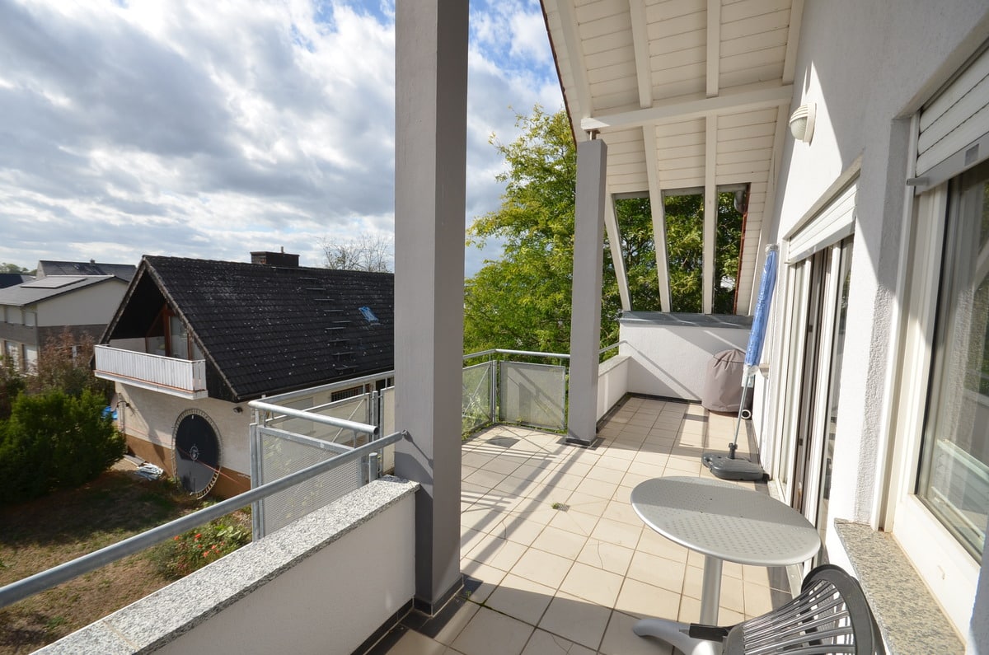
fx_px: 411
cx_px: 494
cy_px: 328
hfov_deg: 100.5
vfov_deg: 77.1
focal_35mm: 15
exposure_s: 1/320
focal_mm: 10
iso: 200
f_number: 9
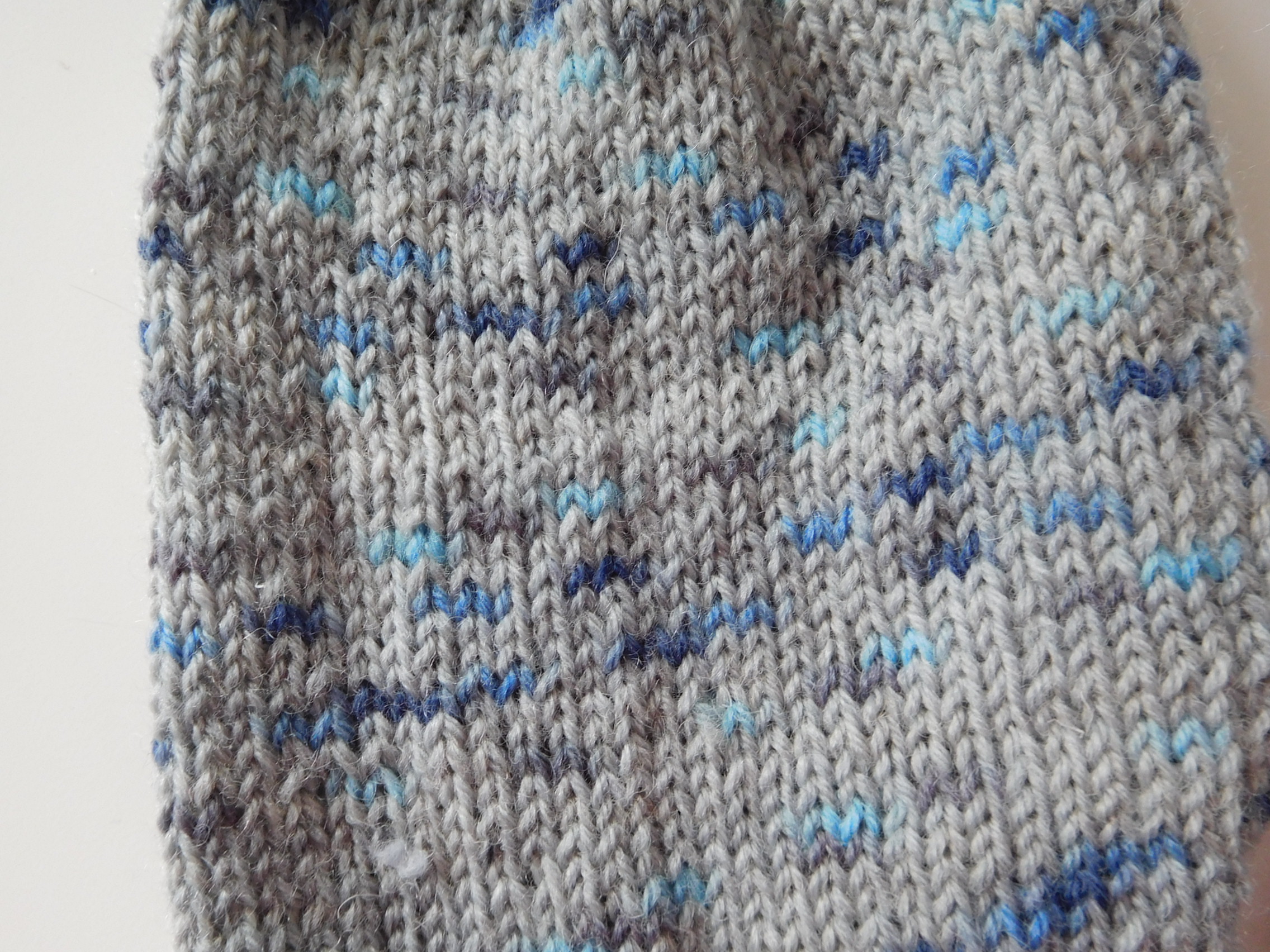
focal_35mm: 25
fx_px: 917
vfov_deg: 54.9
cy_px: 476
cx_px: 635
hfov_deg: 69.4
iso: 140
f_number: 3.4
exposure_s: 1/30
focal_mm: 4.5
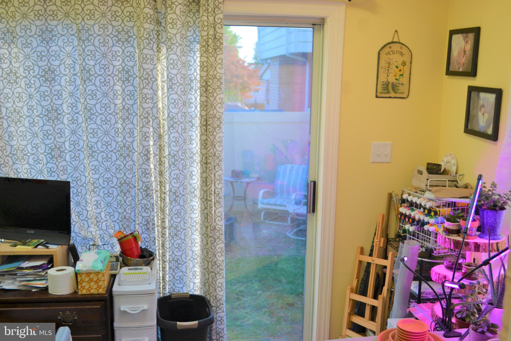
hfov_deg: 53.1
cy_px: 170
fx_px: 511
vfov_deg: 36.9
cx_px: 256
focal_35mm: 36
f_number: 4.2
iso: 400
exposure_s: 1/80
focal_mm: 24
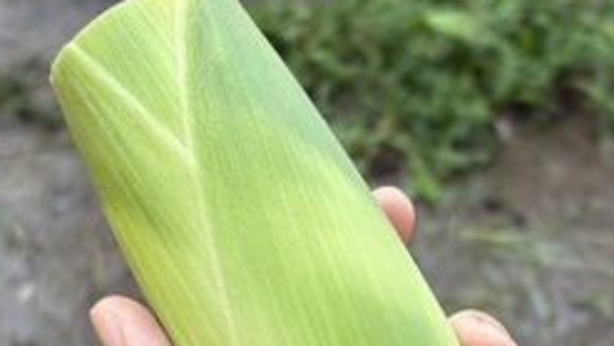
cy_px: 376
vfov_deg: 10.9
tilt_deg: -41.2
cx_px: 365
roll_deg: +3.1
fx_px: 1791
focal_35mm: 110
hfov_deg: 19.4
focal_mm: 5.96
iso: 32
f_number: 1.6
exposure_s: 1/336
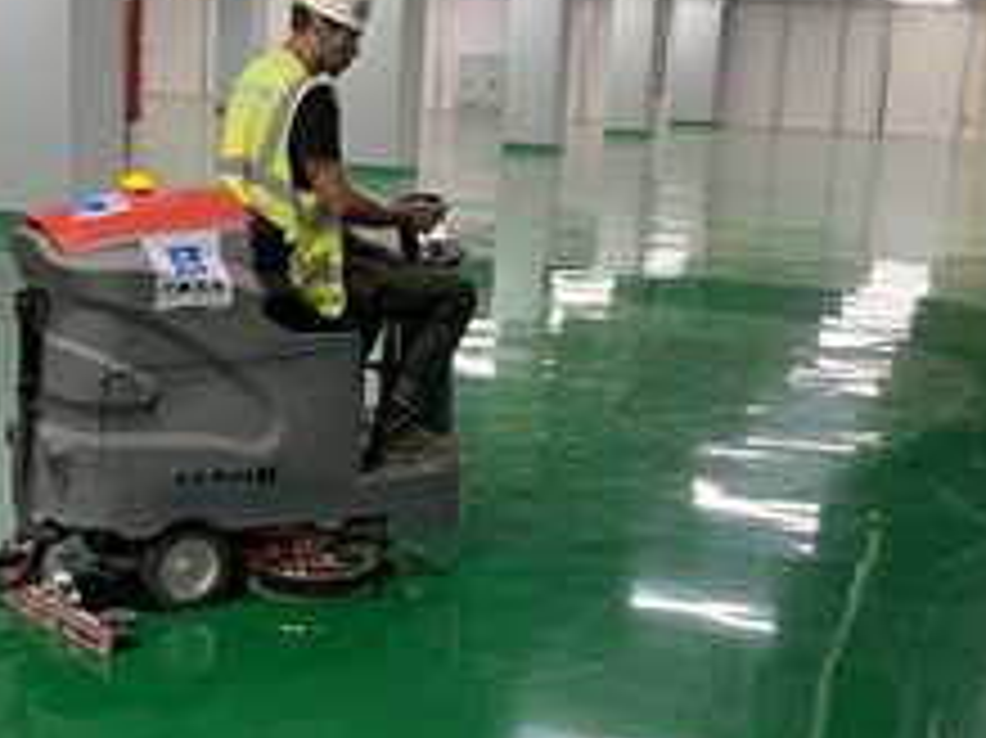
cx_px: 374
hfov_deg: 32.1
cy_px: 349
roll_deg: -1.7
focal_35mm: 60
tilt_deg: -9.0
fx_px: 1708
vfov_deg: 24.4
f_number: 1.8
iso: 160
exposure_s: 1/50
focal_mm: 4.25
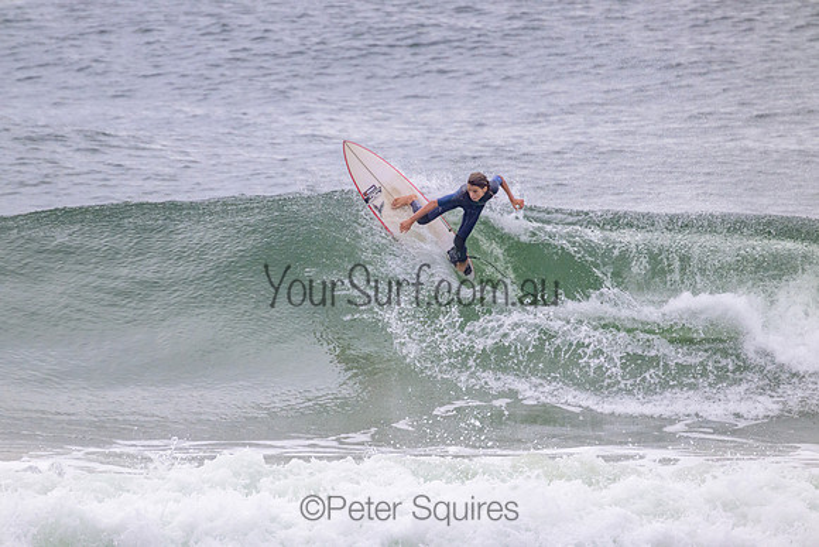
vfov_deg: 1.7
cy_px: 274
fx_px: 18203
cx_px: 410
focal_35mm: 800
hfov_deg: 2.6
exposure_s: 1/2000
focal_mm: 800
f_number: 11
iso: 2800
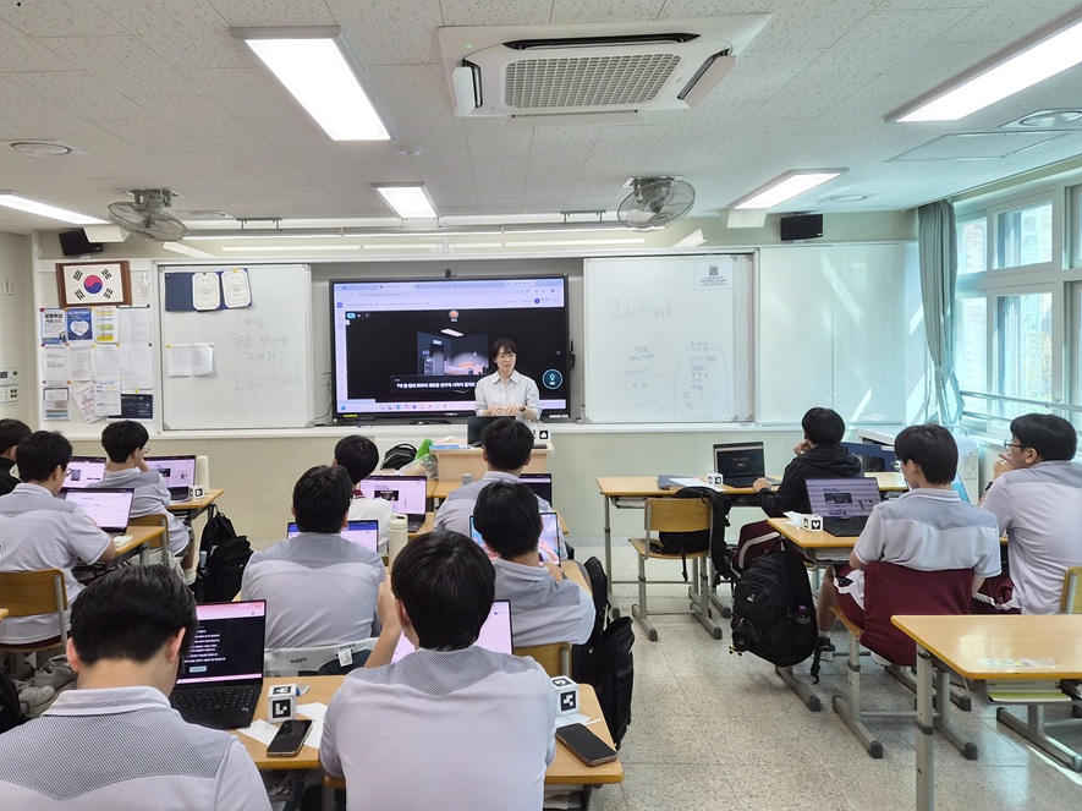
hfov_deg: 67.1
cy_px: 360
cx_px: 473
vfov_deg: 52.9
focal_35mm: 26
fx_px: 812
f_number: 1.8
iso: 40
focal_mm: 5.4
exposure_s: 1/120
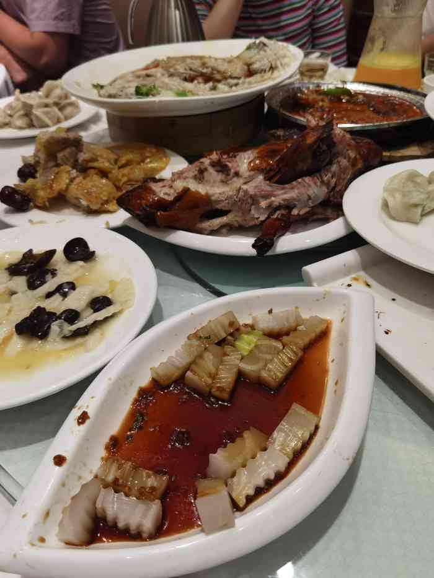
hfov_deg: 51.4
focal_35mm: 27
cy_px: 289
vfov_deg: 65.3
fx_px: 451
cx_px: 217
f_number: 1.9
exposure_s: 1/159
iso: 50
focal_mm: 6.71
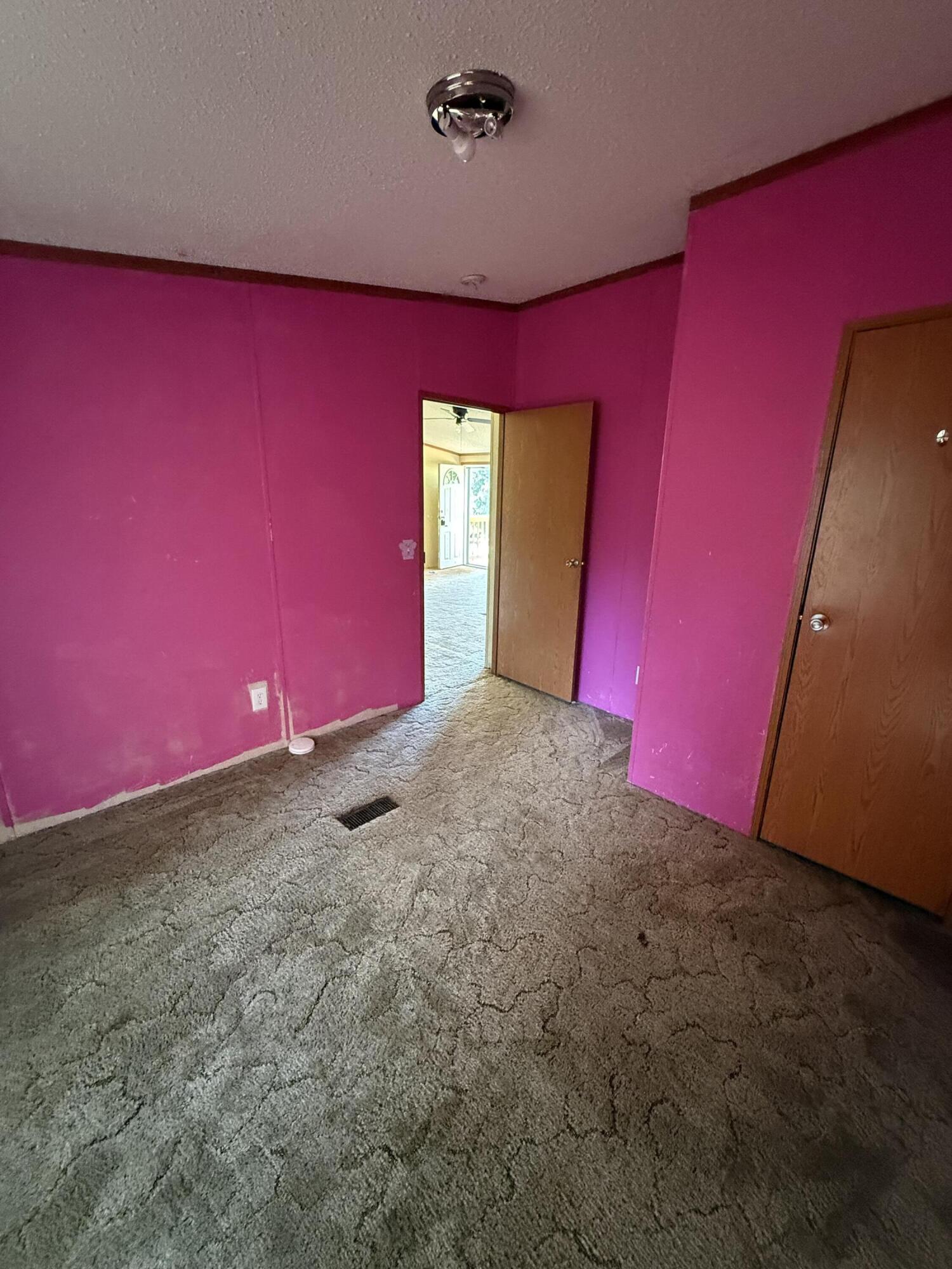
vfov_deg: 102.1
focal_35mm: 14
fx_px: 513
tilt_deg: -14.7
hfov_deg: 85.7
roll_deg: -1.5
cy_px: 634
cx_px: 476
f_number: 2.2
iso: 1000
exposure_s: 1/60
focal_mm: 2.22
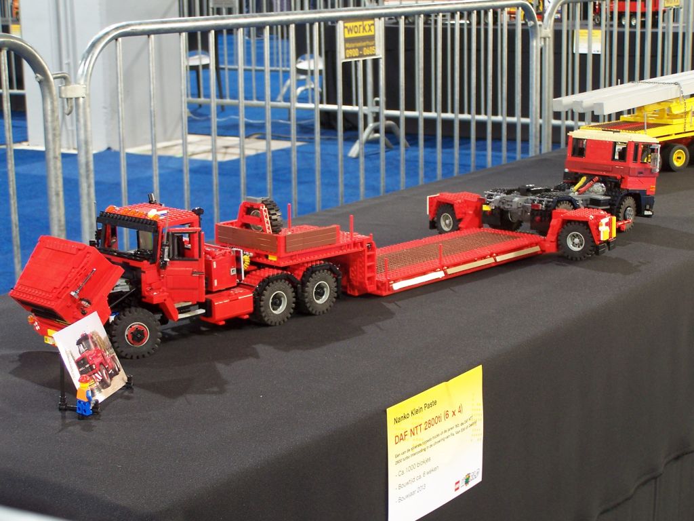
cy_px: 260
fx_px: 1383
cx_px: 347
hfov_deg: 28.2
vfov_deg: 21.3
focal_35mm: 69
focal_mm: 11.5
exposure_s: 1/2
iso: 80
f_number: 3.2
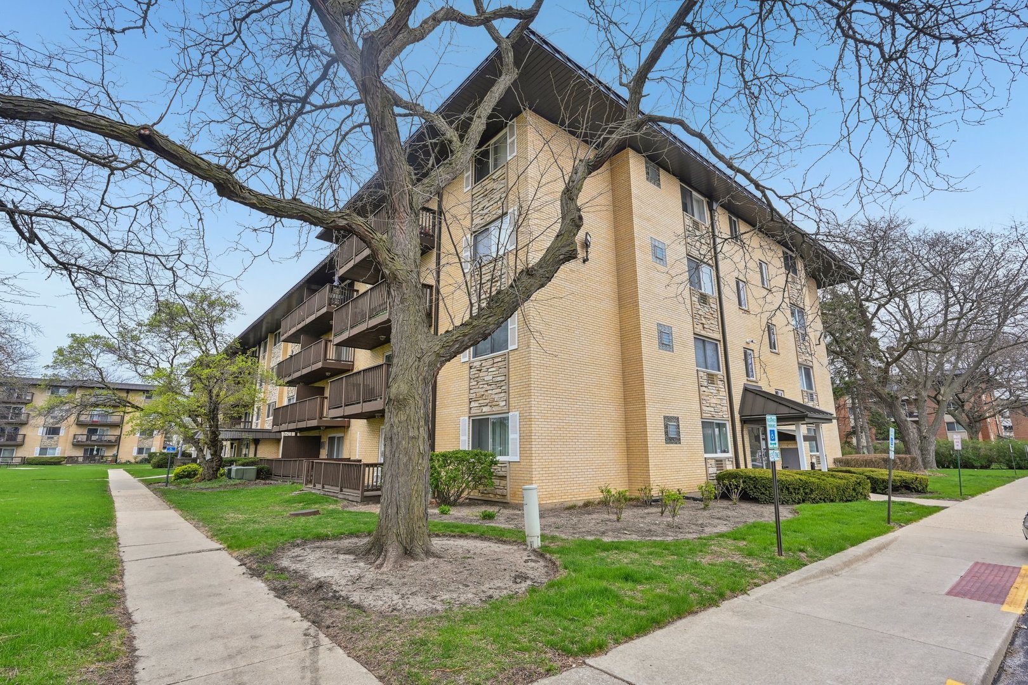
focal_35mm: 16
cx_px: 514
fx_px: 471
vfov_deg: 72.1
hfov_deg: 95.0
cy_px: 342
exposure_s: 1/160
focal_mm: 16.5
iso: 800
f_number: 8
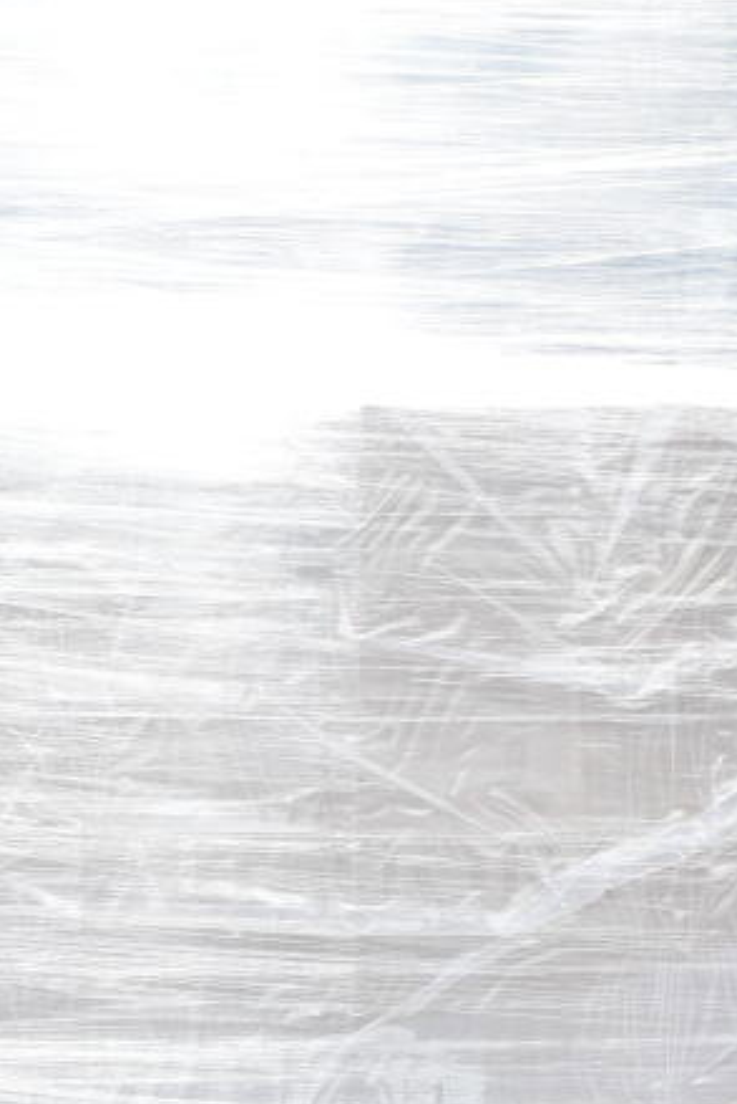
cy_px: 734
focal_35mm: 75
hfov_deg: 18.2
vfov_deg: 26.8
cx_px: 362
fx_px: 2301
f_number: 11
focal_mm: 24
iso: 1600
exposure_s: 1/500
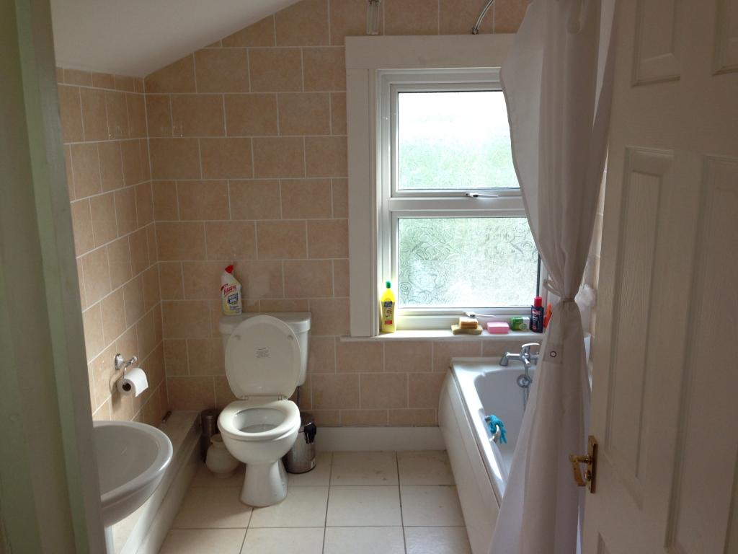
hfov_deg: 55.4
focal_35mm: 33
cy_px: 277
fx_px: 704
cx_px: 369
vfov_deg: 42.9
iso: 80
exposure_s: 1/60
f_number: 2.4
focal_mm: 4.13
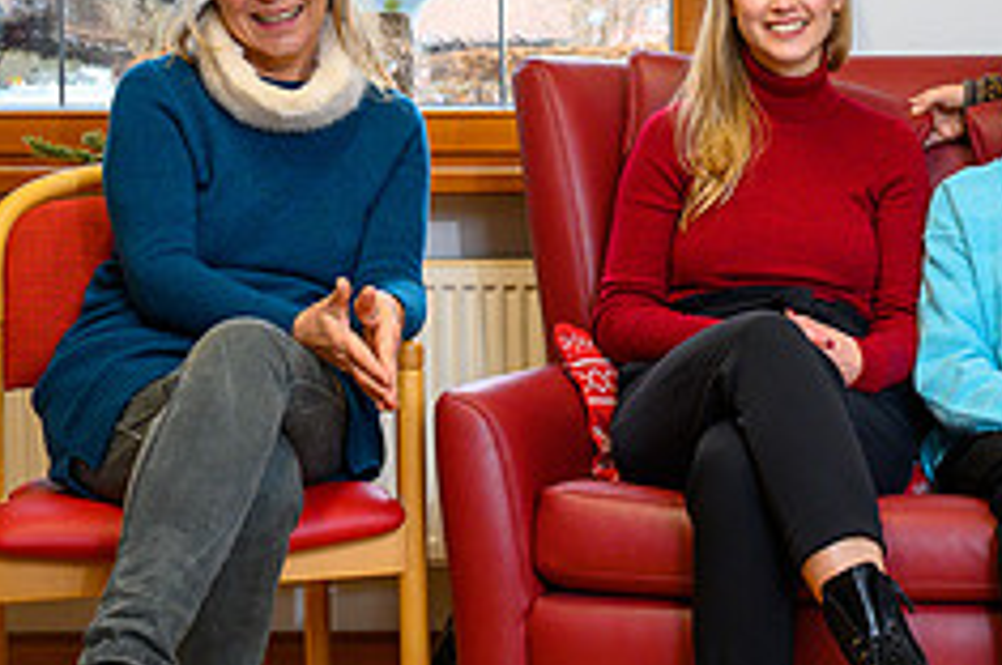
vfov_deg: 17.4
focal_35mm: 78
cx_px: 884
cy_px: 300
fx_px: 2168
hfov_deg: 25.3
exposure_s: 1/100
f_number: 4
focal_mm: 27.5
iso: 800
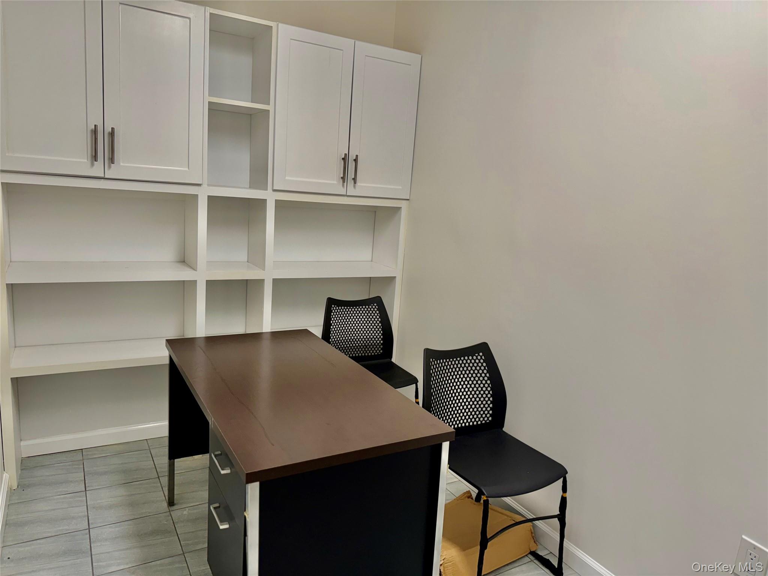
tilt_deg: -10.2
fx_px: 532
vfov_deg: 56.8
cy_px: 288
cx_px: 384
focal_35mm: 24
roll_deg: -4.3
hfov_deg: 71.6
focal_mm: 6.76
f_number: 1.78
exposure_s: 1/120
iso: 64
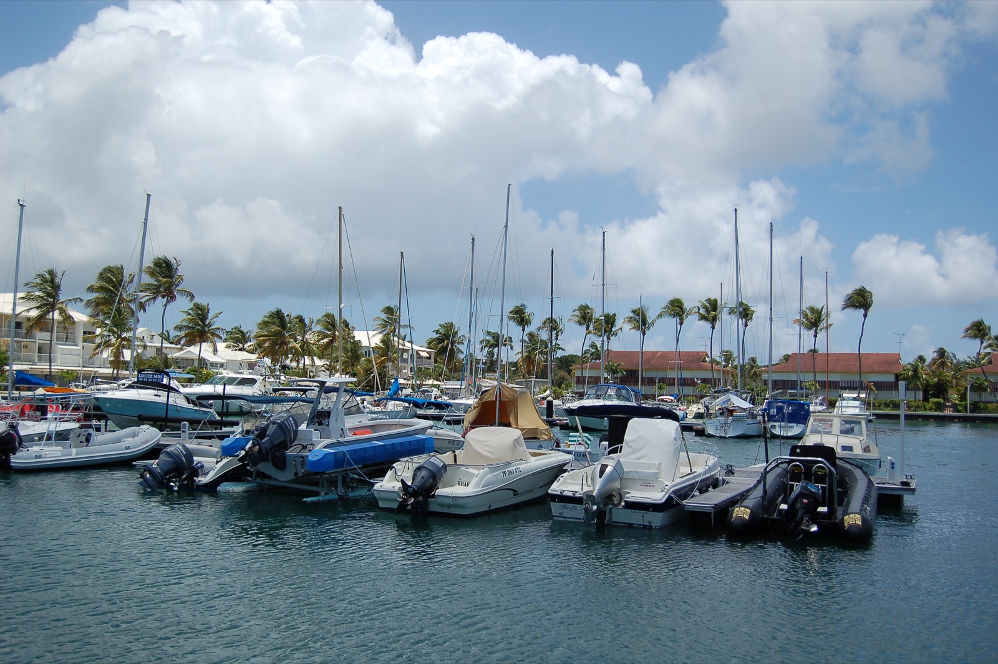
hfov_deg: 55.1
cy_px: 332
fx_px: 956
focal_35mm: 34
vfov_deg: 38.3
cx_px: 499
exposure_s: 1/2000
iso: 200
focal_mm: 23
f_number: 7.1
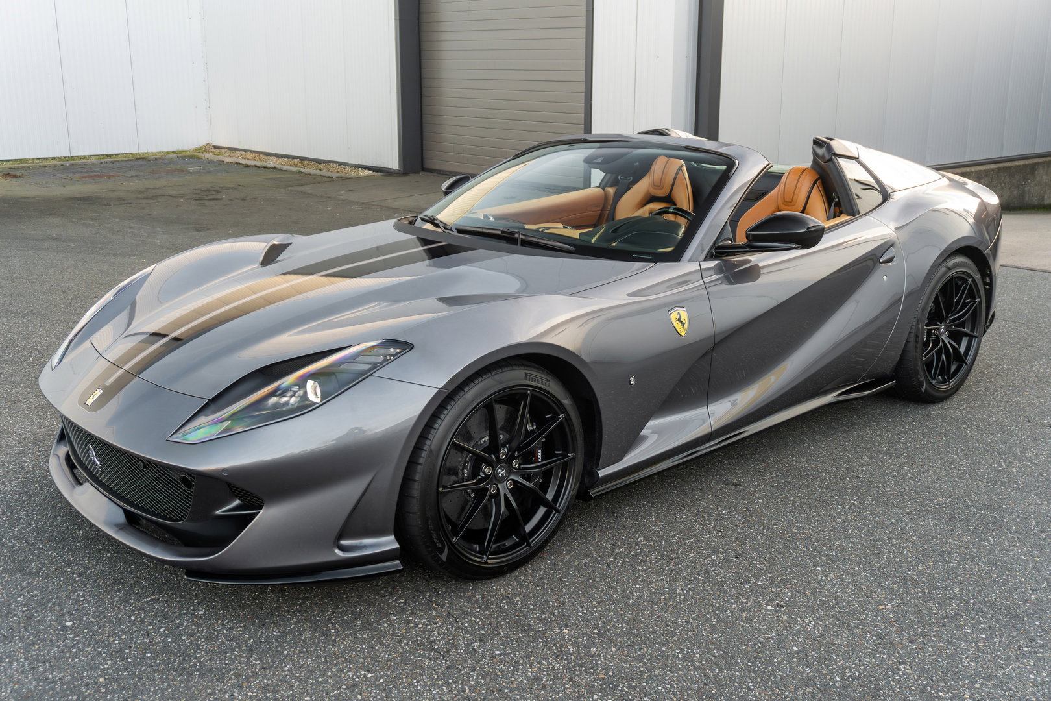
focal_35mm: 36
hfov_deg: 53.1
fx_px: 1051
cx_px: 526
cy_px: 350
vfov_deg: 36.9
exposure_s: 1/60
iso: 320
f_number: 4.5
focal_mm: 24
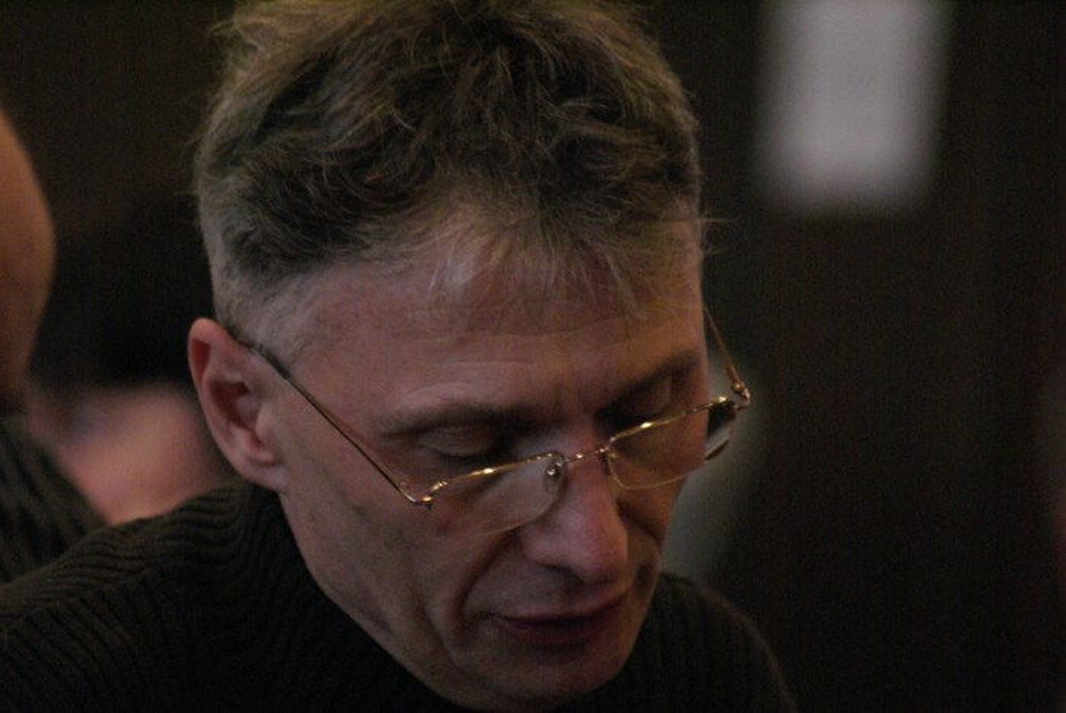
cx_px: 533
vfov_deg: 3.1
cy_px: 356
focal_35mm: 450
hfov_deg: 4.6
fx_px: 13336
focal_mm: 300
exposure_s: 1/25
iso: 1600
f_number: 5.6
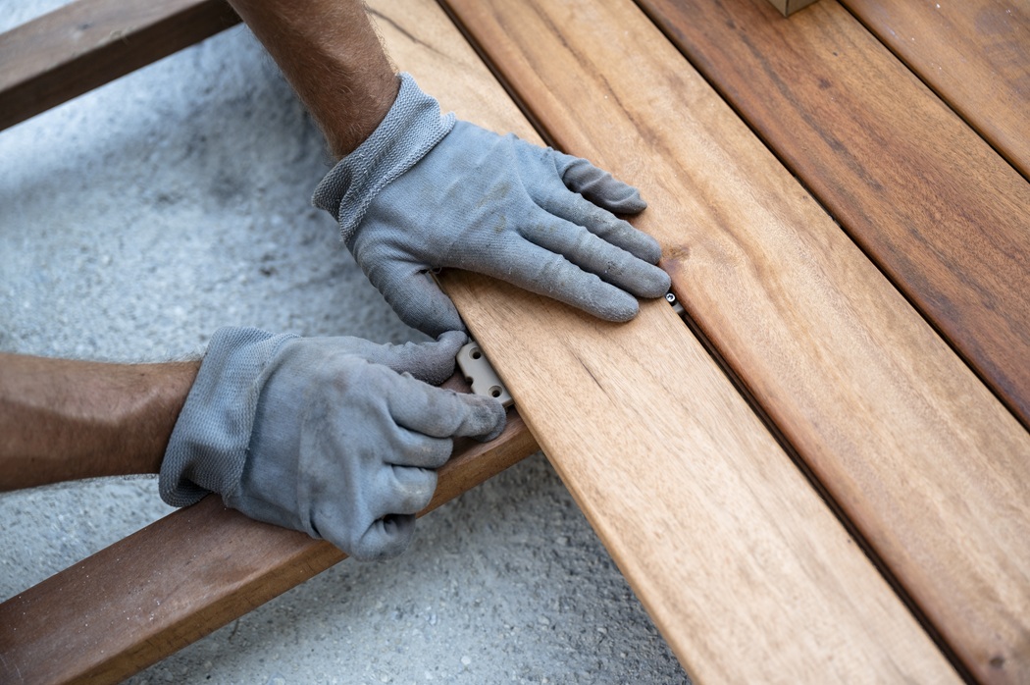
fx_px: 1229
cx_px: 515
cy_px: 342
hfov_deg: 45.5
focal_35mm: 43
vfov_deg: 31.1
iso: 100
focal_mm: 43
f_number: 3.2
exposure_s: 1/200
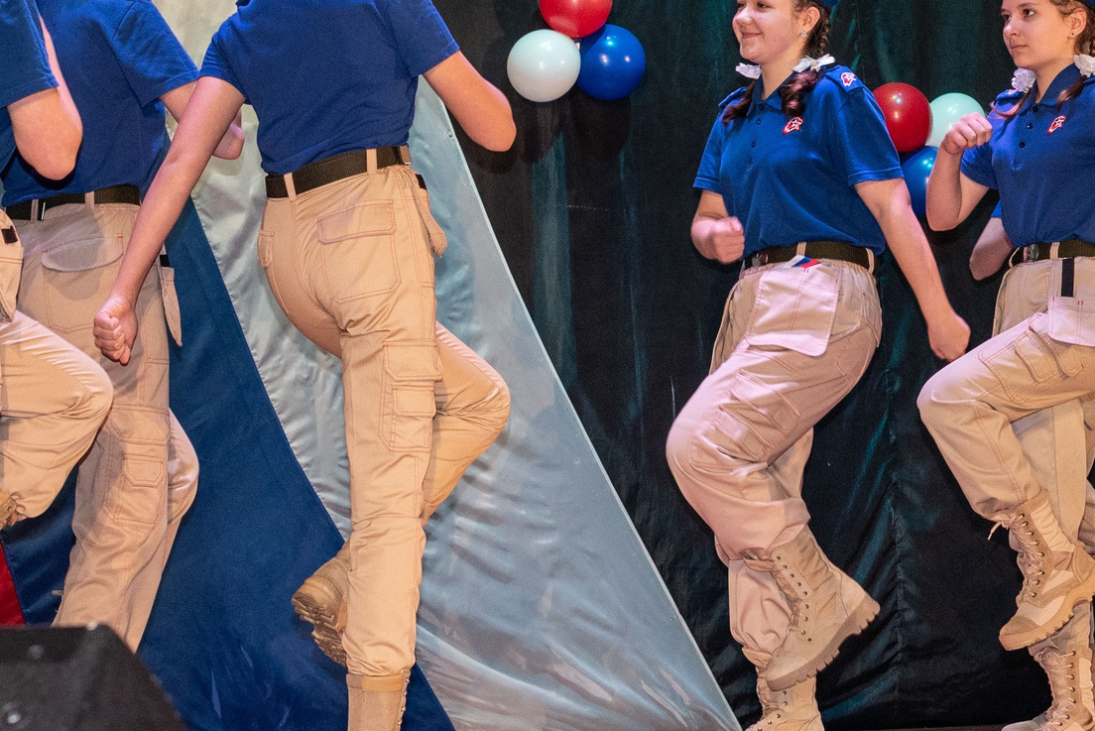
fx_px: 4199
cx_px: 888
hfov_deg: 14.8
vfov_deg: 9.9
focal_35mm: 138
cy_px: 220
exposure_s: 1/200
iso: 800
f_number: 7.1
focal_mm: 50
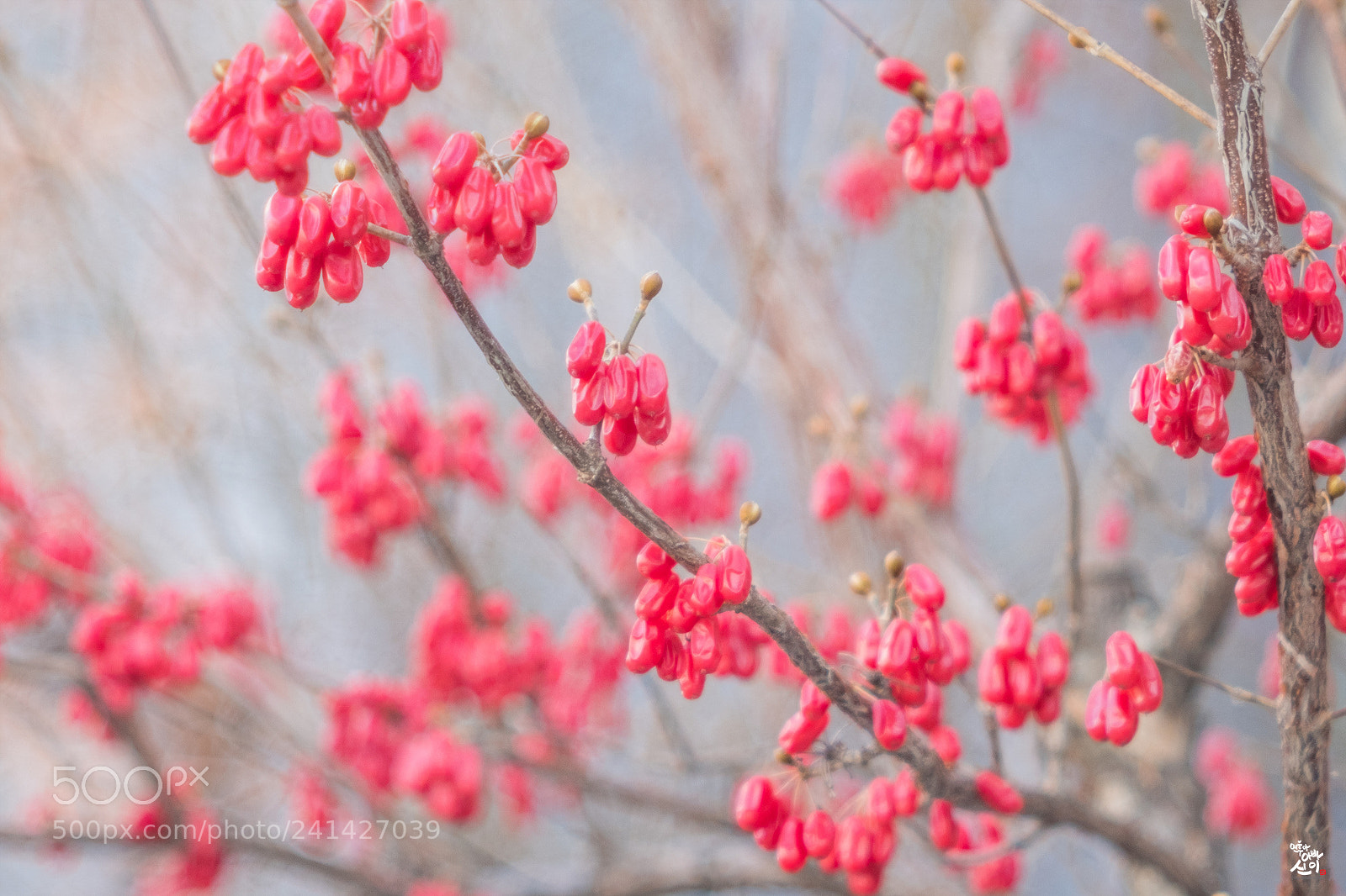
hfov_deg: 50.7
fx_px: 1420
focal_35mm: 38
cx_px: 673
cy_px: 448
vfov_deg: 35.0
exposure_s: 1/125
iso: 640
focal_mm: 25
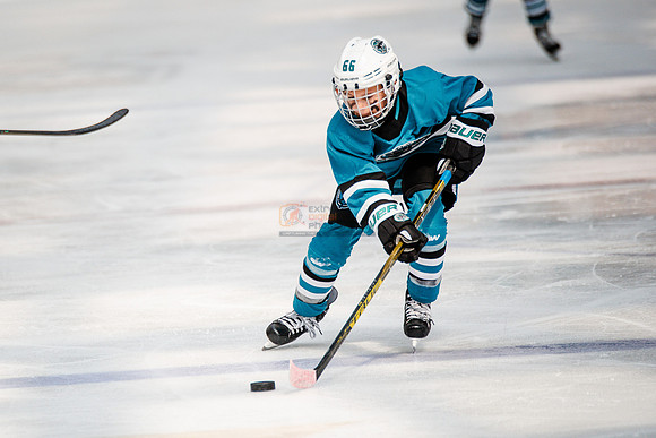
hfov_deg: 5.0
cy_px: 189
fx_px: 7566
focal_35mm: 415
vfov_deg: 3.3
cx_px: 202
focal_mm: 300
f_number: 3.2
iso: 1250
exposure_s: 1/3200
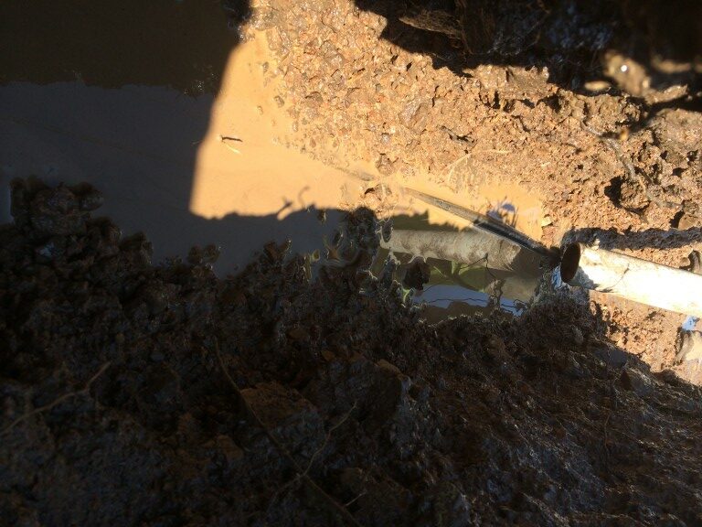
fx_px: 608
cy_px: 264
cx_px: 351
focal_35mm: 30
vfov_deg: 46.8
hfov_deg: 60.0
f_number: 2.2
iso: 32
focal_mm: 4.12
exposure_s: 1/586
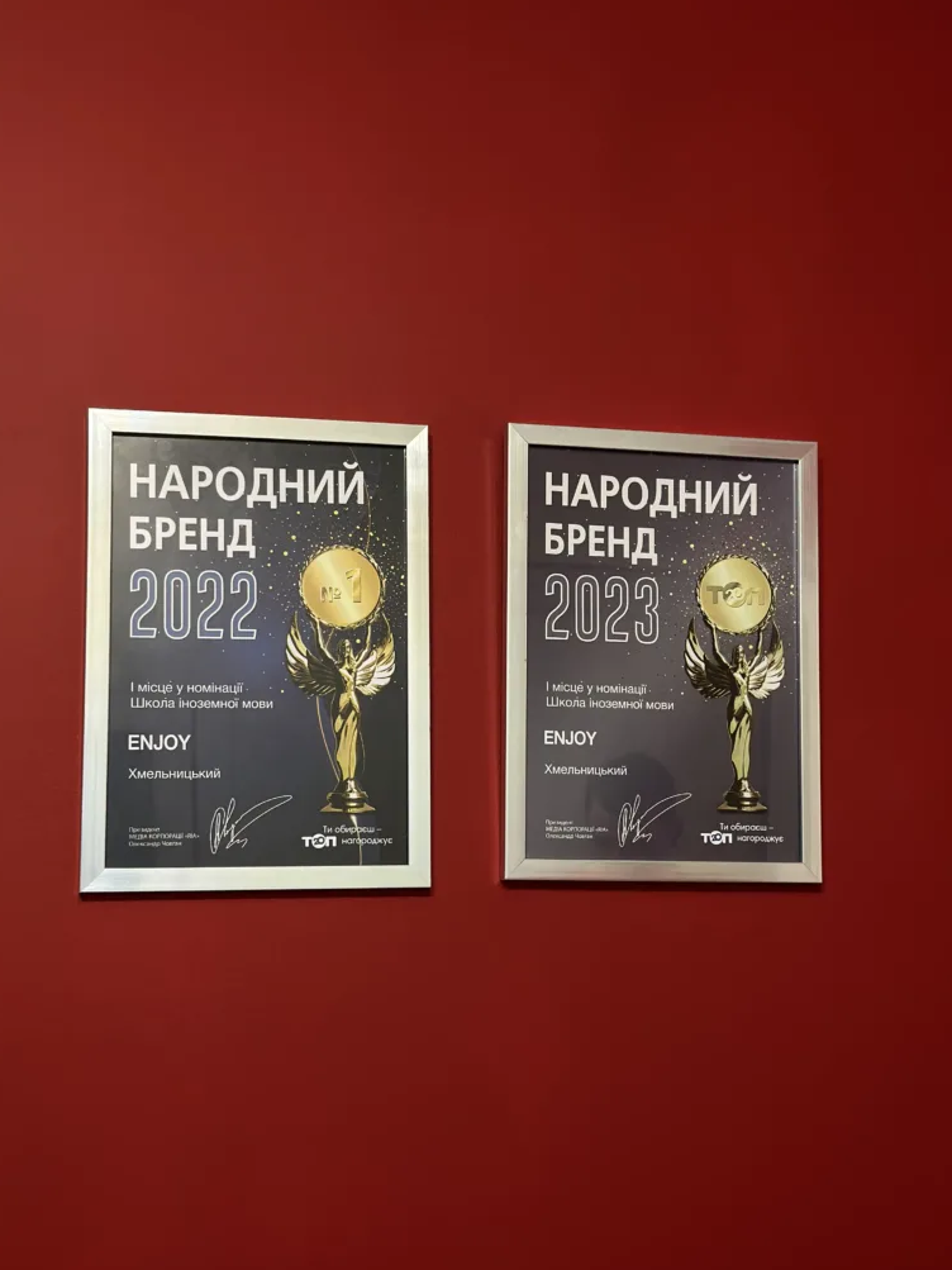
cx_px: 468
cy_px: 638
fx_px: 1797
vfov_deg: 38.9
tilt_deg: +8.7
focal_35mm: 49
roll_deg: +0.3
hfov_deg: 29.7
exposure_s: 1/50
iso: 200
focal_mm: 6.86
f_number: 1.78
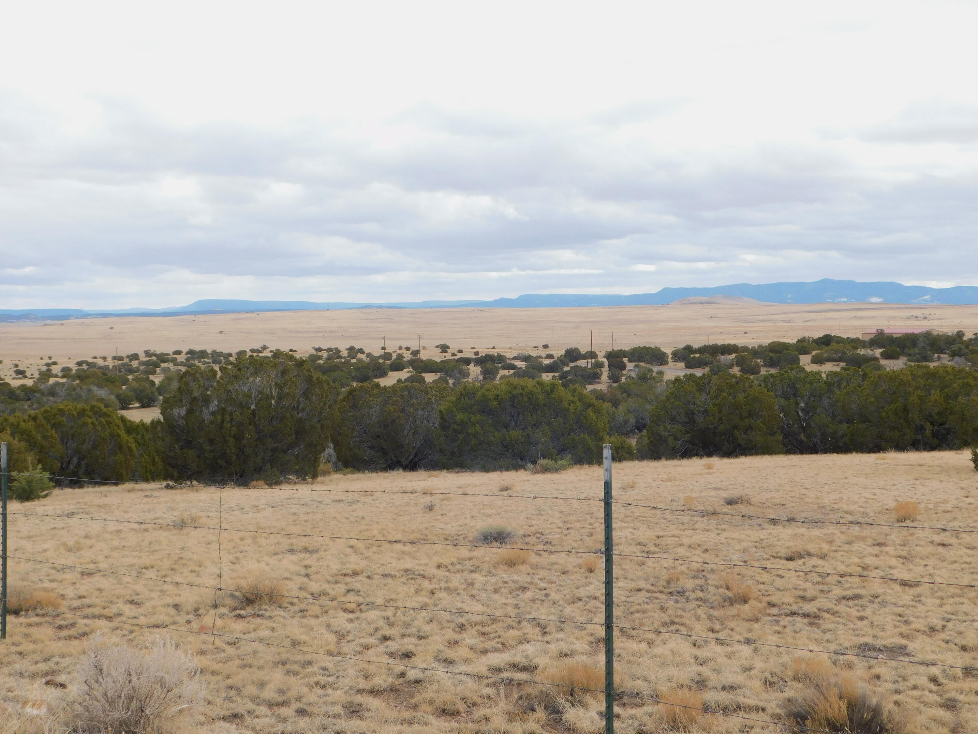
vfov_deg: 32.2
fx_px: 1271
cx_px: 489
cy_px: 367
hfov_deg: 42.1
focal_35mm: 45
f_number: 3.7
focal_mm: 8
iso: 125
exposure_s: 1/500
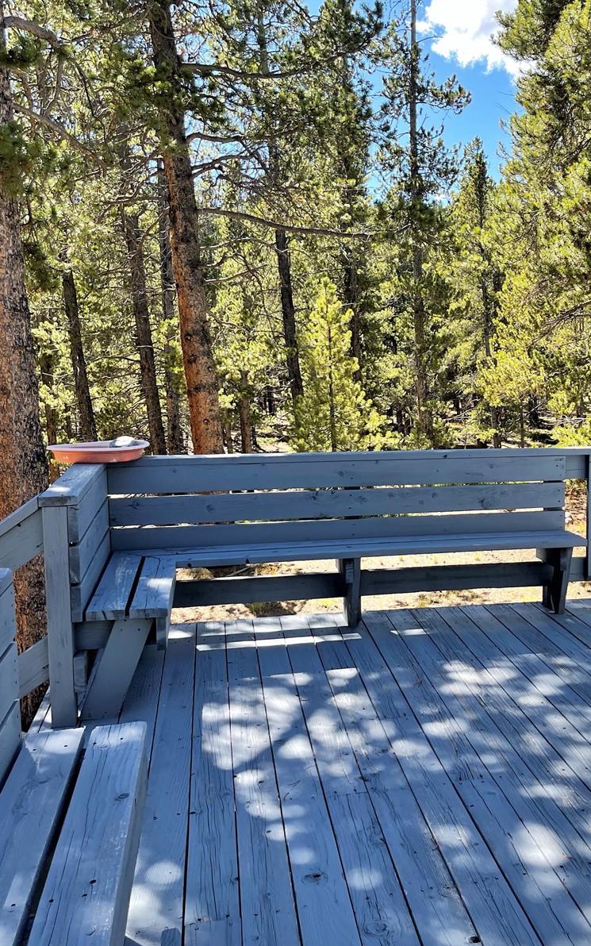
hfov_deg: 33.9
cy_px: 474
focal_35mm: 37
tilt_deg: -7.2
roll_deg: -0.3
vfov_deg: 52.7
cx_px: 425
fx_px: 954
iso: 32
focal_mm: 5.1
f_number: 1.6
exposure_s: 1/528
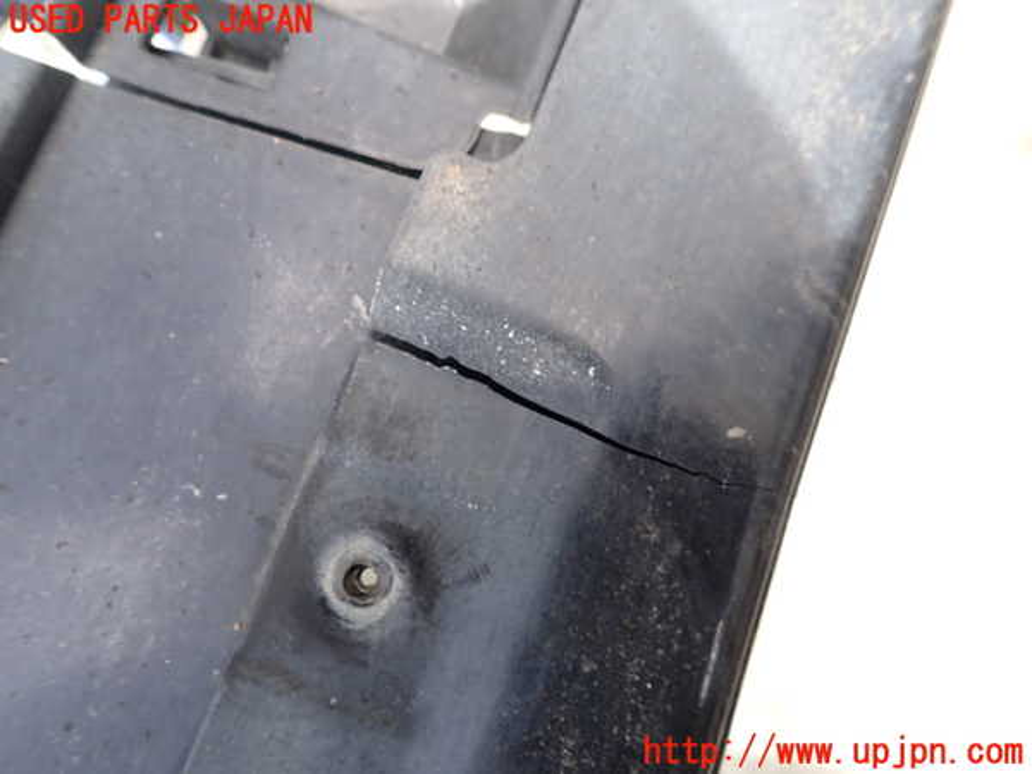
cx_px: 516
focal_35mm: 25
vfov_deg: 54.9
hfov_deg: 69.4
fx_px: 745
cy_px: 387
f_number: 2.8
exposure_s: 1/100
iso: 100
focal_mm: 4.5
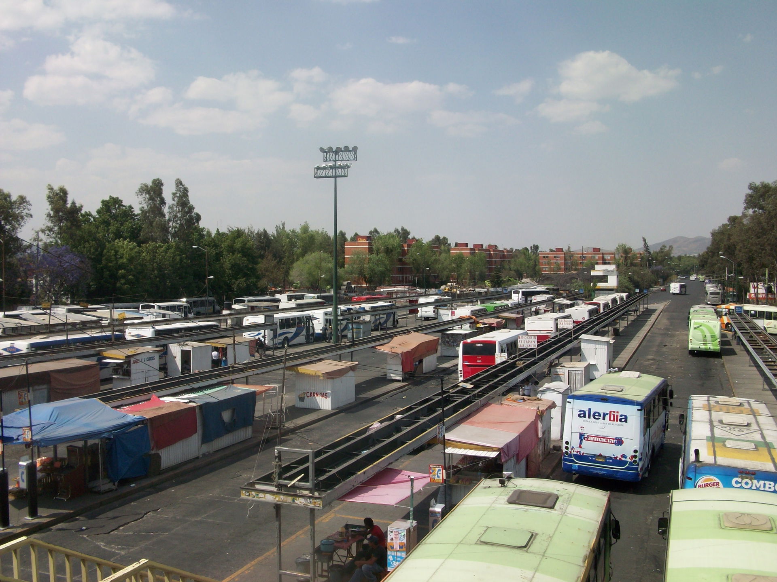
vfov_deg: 41.8
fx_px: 763
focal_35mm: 34
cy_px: 291
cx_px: 388
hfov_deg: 54.0
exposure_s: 1/445
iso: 64
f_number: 5.5
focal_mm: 5.7
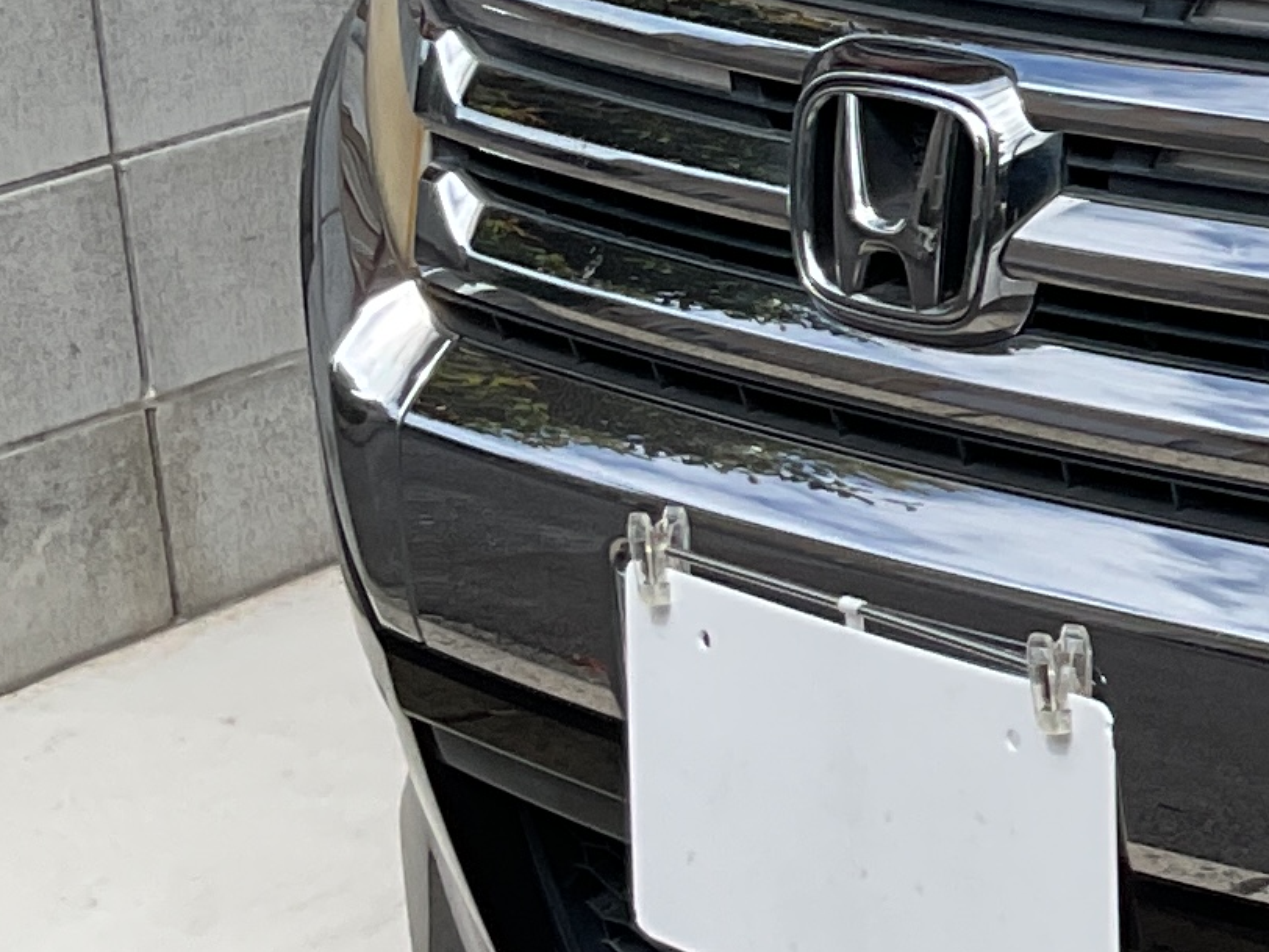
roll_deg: +1.3
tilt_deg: -16.9
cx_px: 2096
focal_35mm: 144
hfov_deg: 12.8
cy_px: -3
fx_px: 5279
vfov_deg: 10.2
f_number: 1.8
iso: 16
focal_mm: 3
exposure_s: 1/1912
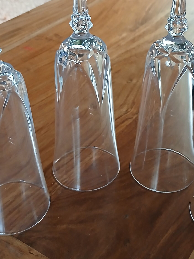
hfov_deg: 25.5
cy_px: 70
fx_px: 426
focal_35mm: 57
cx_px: 132
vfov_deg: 33.2
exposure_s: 1/33.3
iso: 320
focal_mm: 3.98
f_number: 1.8
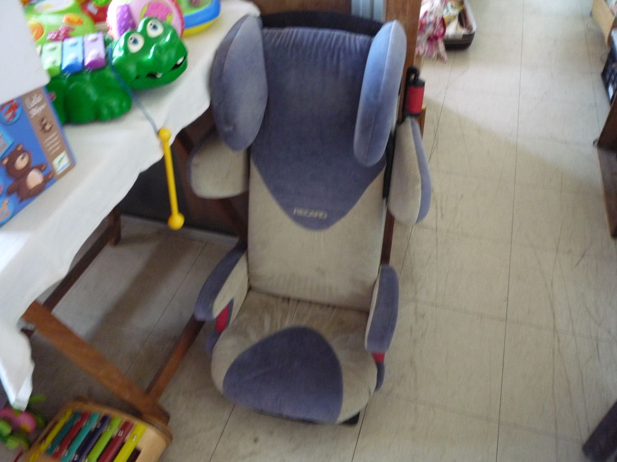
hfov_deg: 60.0
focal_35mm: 30
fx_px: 535
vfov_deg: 46.8
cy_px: 231
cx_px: 308
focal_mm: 5.2
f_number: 3.3
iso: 400
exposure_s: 1/8
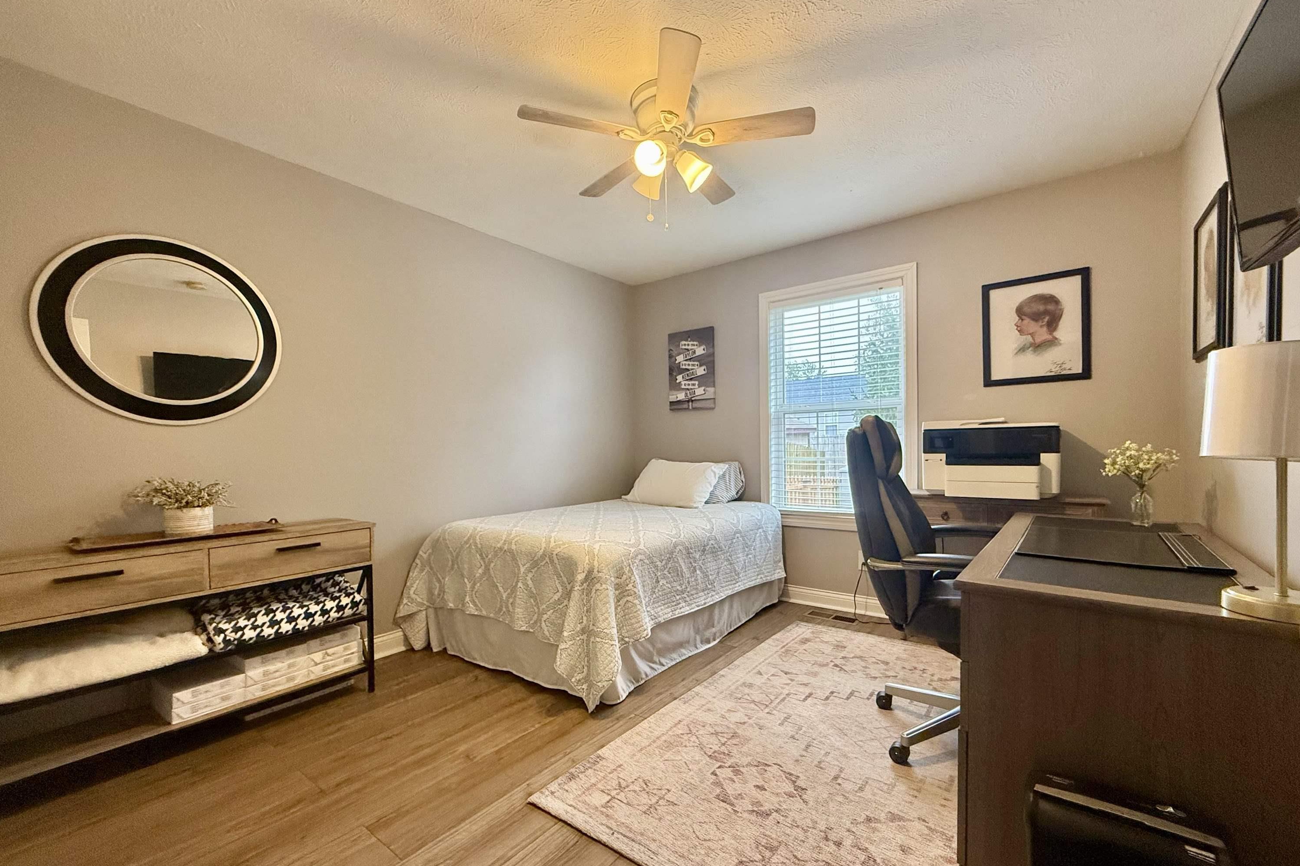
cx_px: 661
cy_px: 456
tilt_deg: -1.3
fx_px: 542
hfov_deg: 100.4
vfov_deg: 77.3
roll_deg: +1.0
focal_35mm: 15
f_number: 2.2
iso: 400
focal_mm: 2.22
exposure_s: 1/120
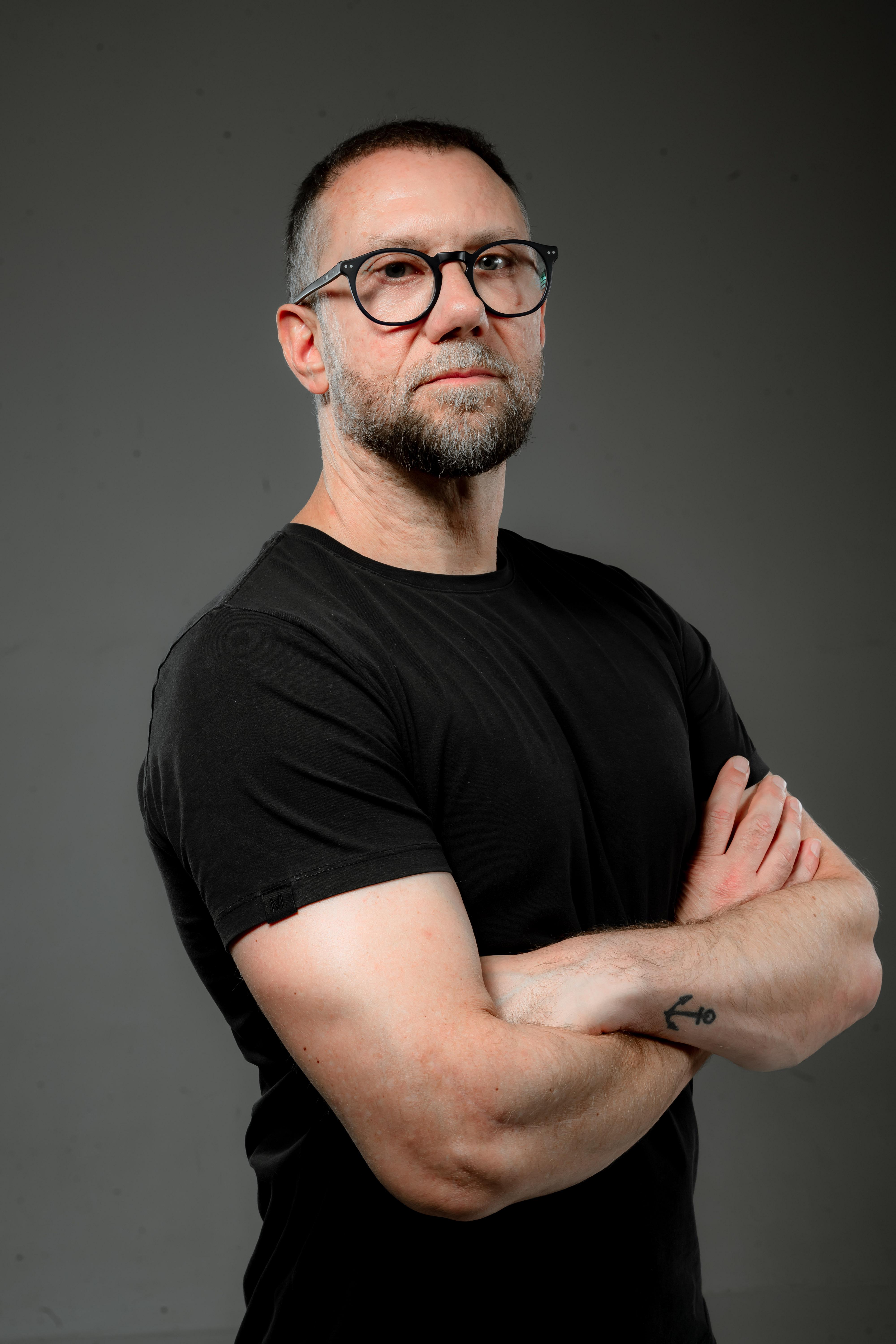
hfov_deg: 27.0
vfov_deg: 39.6
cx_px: 448
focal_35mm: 50
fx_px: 1867
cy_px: 672
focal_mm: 50
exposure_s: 1/200
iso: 200
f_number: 13
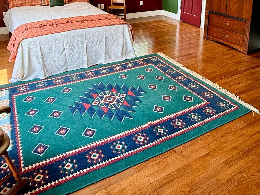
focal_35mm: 31
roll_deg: -0.5
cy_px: 6
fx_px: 233
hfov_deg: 58.3
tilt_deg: -10.2
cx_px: 129
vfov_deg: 40.6
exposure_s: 1/120
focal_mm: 2.22
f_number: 2.2
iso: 100
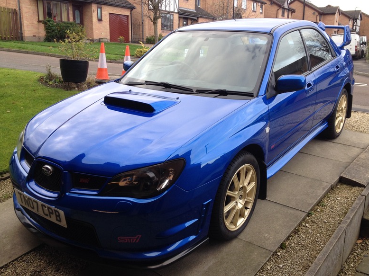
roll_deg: +0.2
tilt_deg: -15.3
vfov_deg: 39.6
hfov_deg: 51.4
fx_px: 384
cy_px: 135
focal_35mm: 36
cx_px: 187
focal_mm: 4.28
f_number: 2.4
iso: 50
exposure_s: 1/127
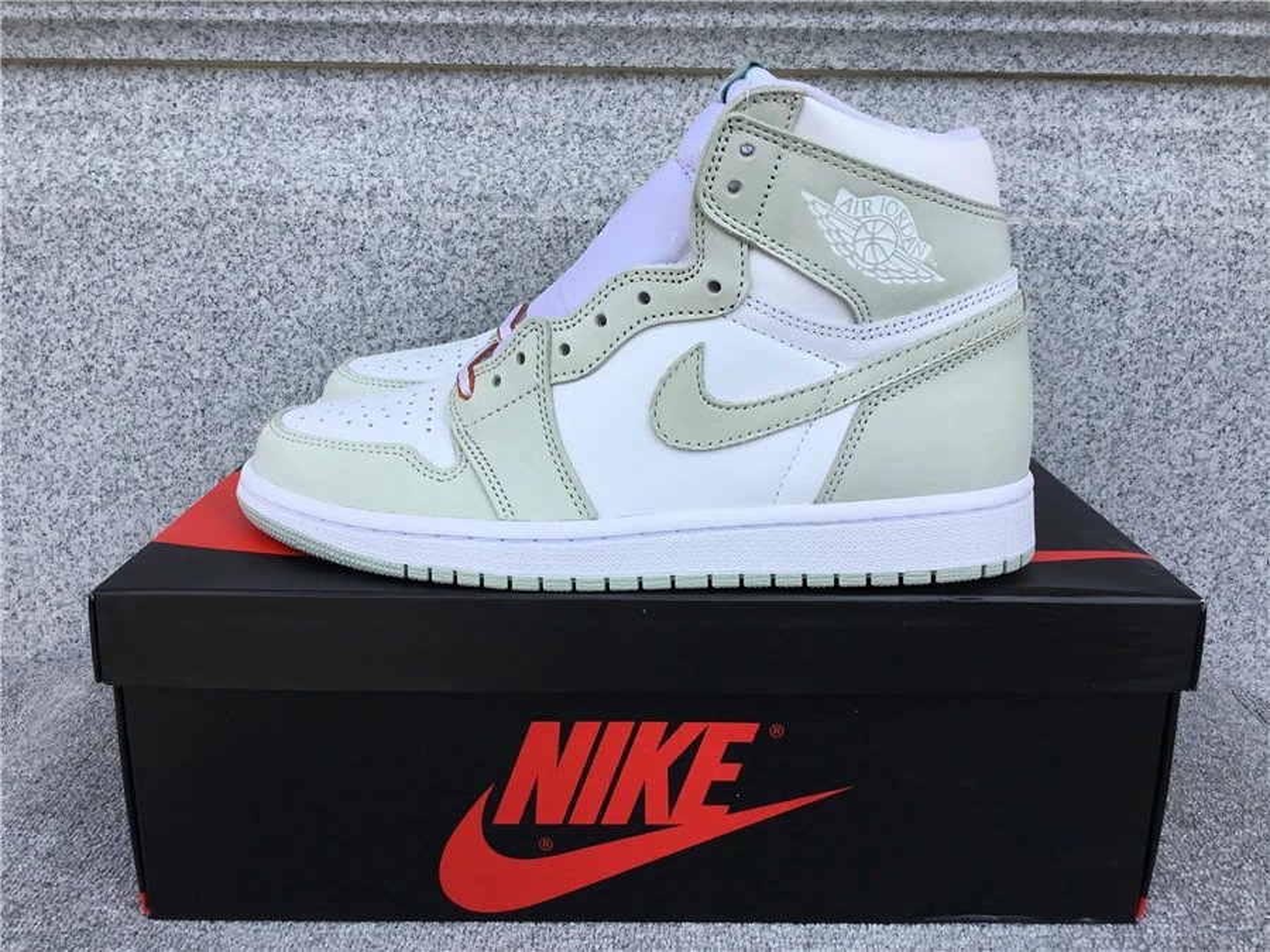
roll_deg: -0.5
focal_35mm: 31
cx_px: 635
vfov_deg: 45.4
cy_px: 476
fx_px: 1137
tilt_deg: -15.5
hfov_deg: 58.4
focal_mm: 3.3
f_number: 2.4
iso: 25
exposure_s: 1/413
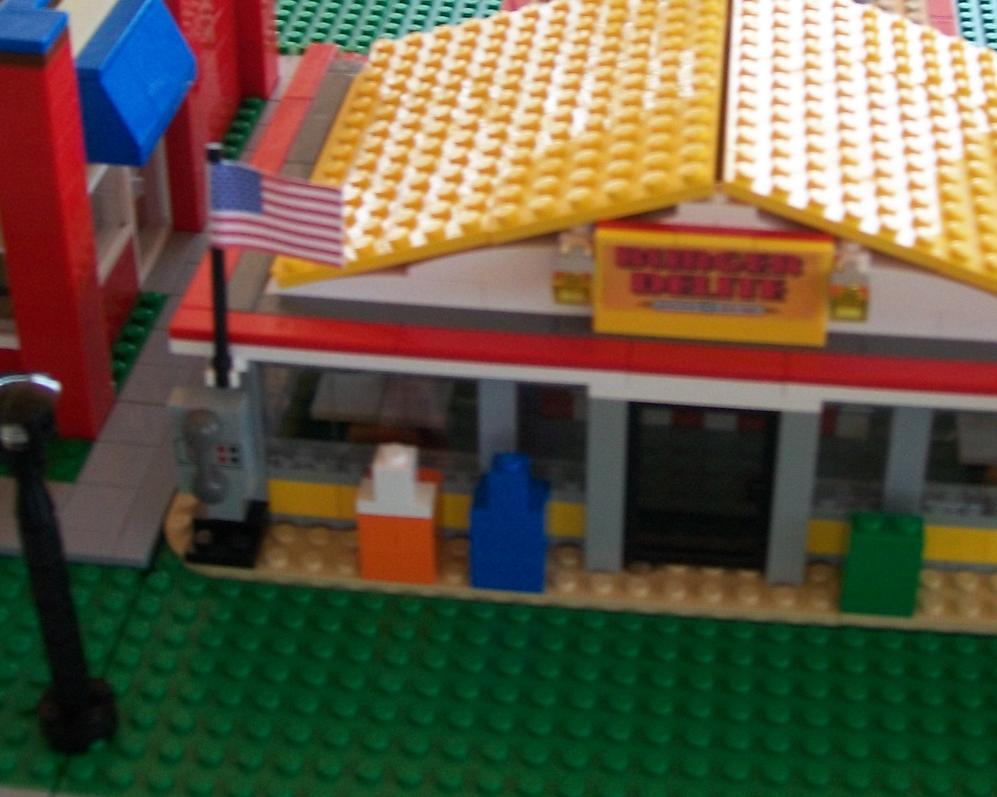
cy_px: 178
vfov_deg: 23.9
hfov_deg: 29.9
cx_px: 604
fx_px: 1859
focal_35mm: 63
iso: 80
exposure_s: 1/100
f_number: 2.7
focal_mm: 6
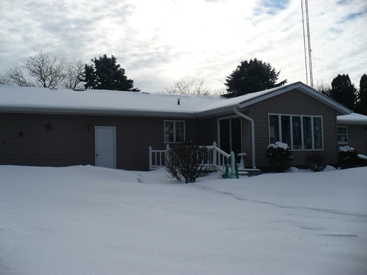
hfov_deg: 50.1
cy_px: 138
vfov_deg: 38.7
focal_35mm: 37
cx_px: 184
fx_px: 392
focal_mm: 6.1
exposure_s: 1/640
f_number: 8
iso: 100
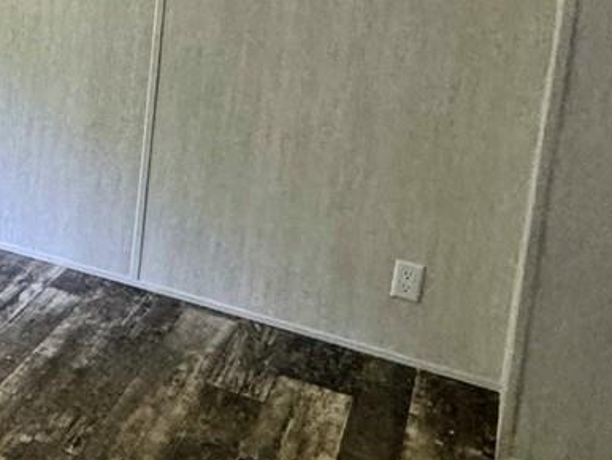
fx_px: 1026
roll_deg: -3.6
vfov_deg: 23.9
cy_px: -25
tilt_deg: -8.9
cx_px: -231
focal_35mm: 58
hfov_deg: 26.7
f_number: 2.2
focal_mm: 2.22
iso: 320
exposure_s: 1/66
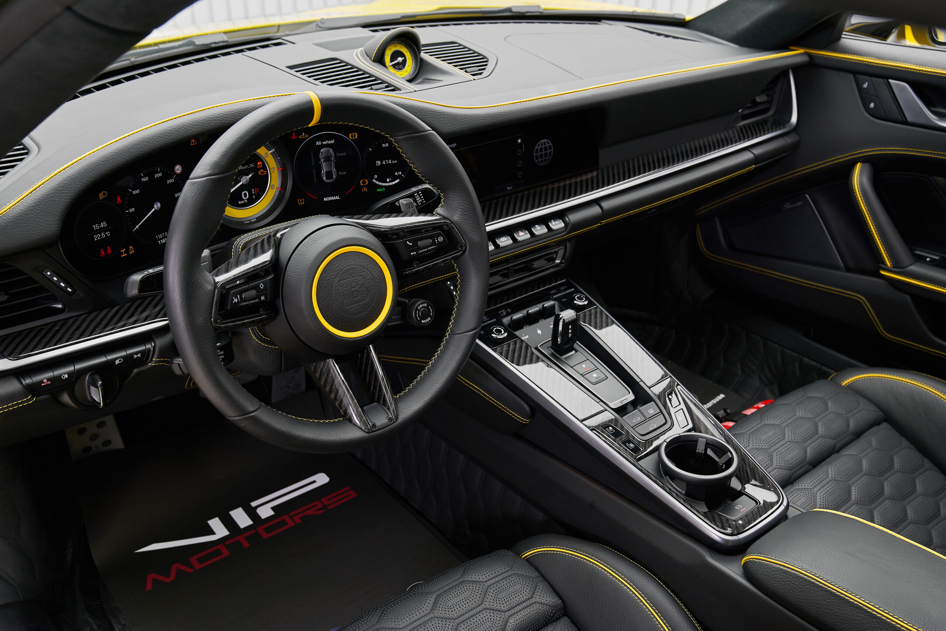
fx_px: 893
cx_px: 473
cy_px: 316
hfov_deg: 55.8
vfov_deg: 38.9
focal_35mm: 34
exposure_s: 1/50
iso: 500
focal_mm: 34
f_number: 6.3
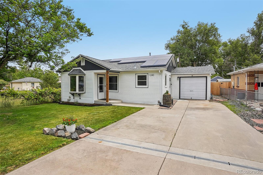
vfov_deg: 67.4
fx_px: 131
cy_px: 88
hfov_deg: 90.0
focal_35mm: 18
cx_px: 132
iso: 100
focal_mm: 12
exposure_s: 1/250
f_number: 8
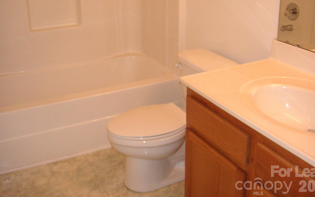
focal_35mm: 42
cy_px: 71
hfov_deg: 47.2
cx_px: 166
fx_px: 361
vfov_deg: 30.4
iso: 160
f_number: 2.8
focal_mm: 6.1
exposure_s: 1/45
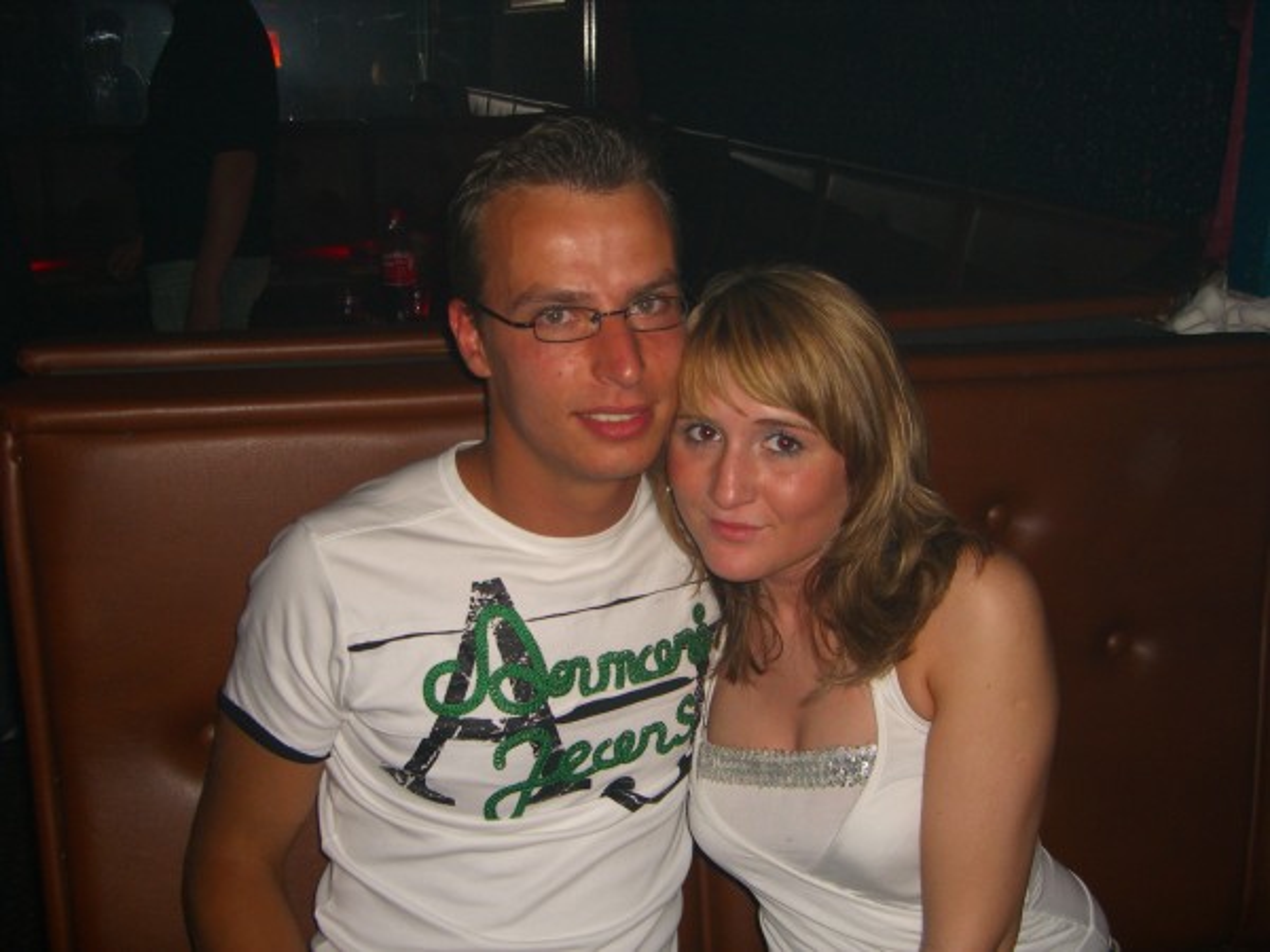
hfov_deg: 49.0
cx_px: 635
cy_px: 476
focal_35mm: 38
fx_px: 1394
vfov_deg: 37.7
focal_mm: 7.9
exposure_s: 1/60
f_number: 2.8
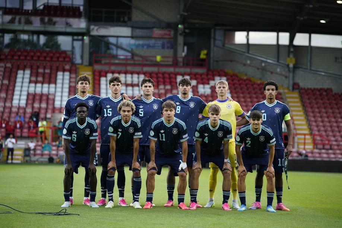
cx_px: 171
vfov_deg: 11.5
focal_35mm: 119
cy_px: 114
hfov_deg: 17.2
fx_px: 1130
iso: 2000
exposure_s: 1/2000
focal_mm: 119
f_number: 2.8
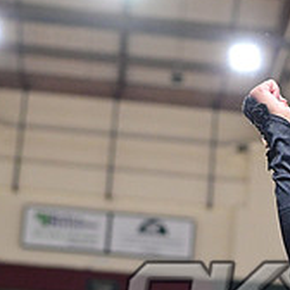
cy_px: 309
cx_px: 381
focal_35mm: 147
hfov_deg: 11.6
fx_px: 1393
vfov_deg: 11.7
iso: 6400
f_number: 3.2
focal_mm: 50
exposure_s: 1/1000
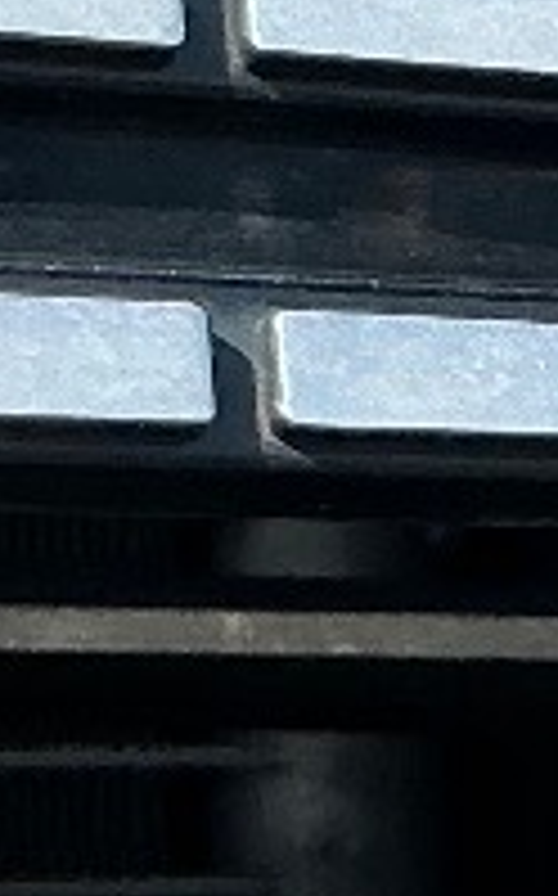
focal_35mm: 215
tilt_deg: -6.2
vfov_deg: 9.6
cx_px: 2012
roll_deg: -4.2
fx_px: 5243
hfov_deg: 5.5
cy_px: 1157
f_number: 1.8
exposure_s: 1/816
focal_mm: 3
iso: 25
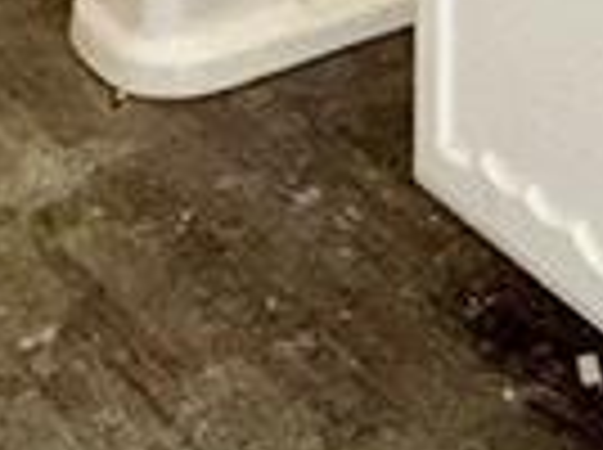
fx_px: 1861
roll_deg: -0.5
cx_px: 675
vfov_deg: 10.2
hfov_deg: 17.7
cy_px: -898
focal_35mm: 107
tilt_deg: +1.2
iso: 125
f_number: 2.2
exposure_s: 1/60
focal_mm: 2.22
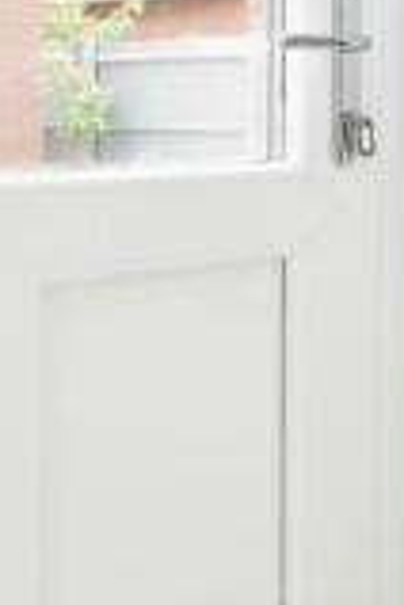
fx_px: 1044
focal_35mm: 62
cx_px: 966
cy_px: 101
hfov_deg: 14.5
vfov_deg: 31.4
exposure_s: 1/40
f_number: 8
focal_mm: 10
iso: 200
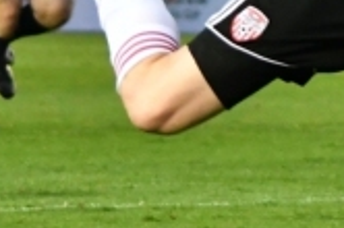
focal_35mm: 986
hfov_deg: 2.1
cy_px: -74
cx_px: 470
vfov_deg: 1.4
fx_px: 9404
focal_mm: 102
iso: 5000
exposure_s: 1/640
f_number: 4.8
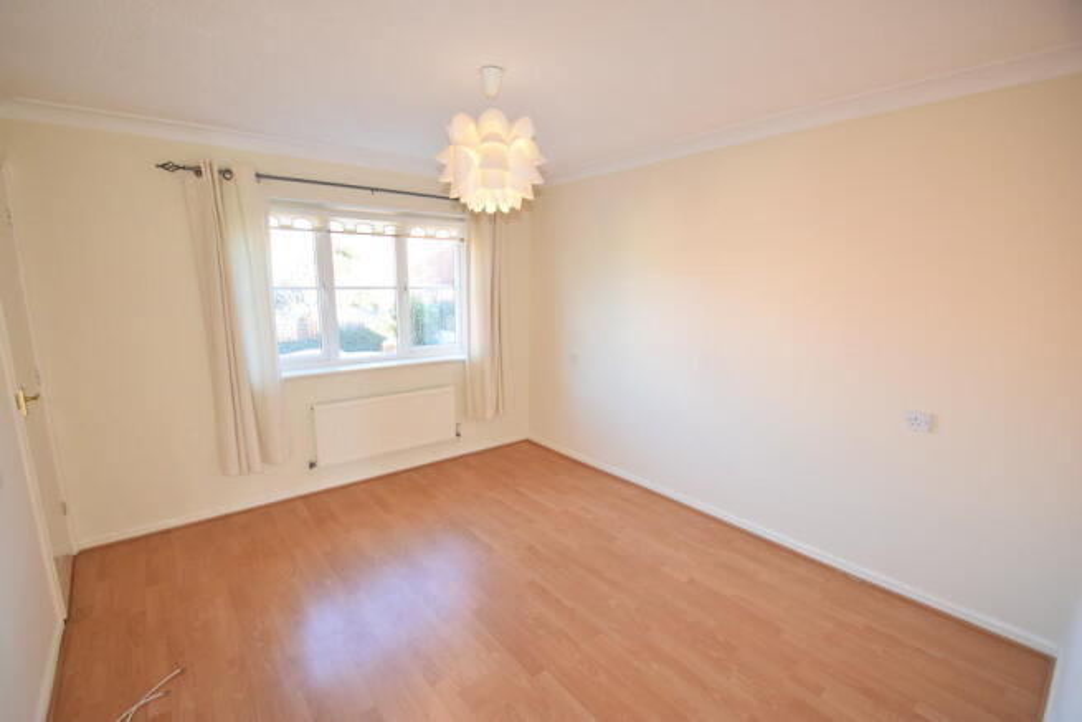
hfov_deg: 100.4
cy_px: 361
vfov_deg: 77.4
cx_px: 541
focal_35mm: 15
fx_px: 451
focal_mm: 10
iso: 800
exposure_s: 1/100
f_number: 5
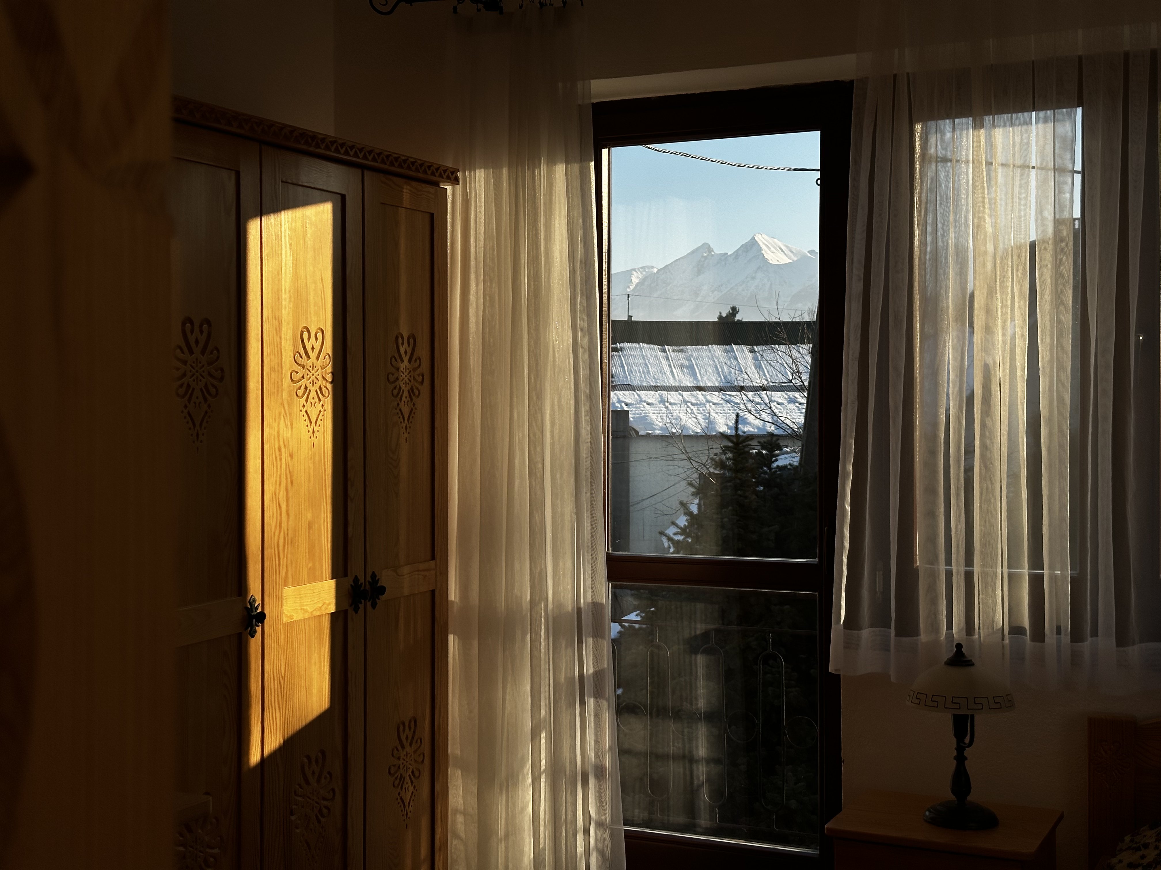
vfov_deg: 30.3
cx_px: 580
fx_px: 1610
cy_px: 435
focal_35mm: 48
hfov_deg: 39.7
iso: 64
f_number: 1.78
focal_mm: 6.86
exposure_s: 1/4016
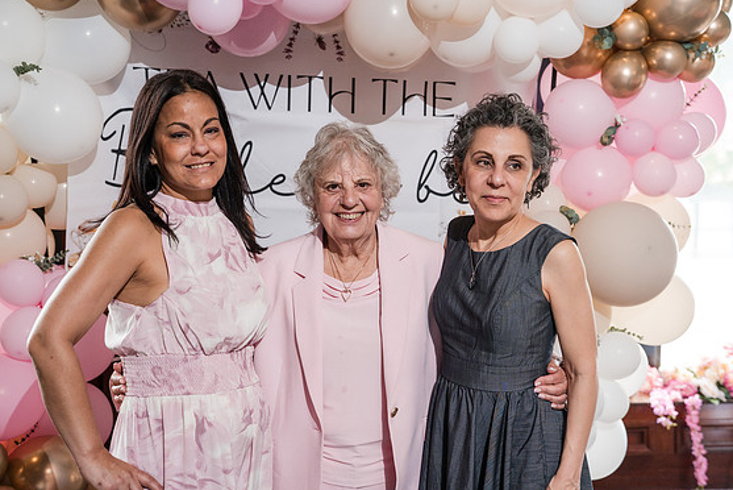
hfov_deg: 39.6
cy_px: 238
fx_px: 1019
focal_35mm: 50
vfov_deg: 27.0
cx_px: 370
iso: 2000
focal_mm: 48
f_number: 4
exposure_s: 1/250
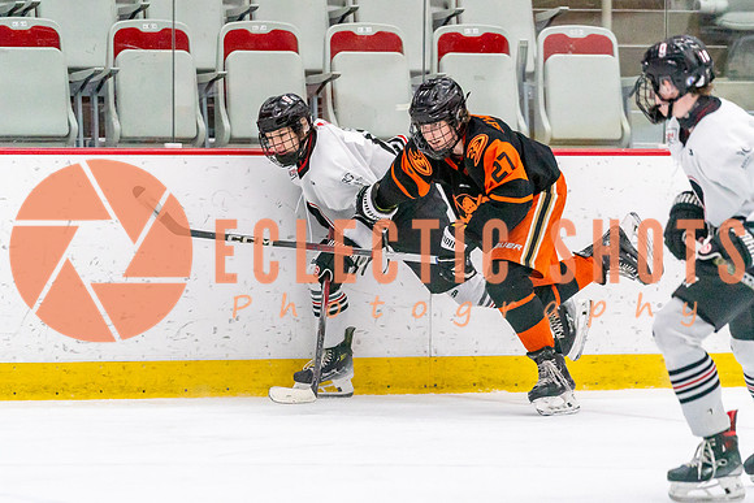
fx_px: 6560
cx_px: 370
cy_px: 247
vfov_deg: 4.4
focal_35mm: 313
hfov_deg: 6.6
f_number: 2.8
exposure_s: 1/1250
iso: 3200
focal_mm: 200
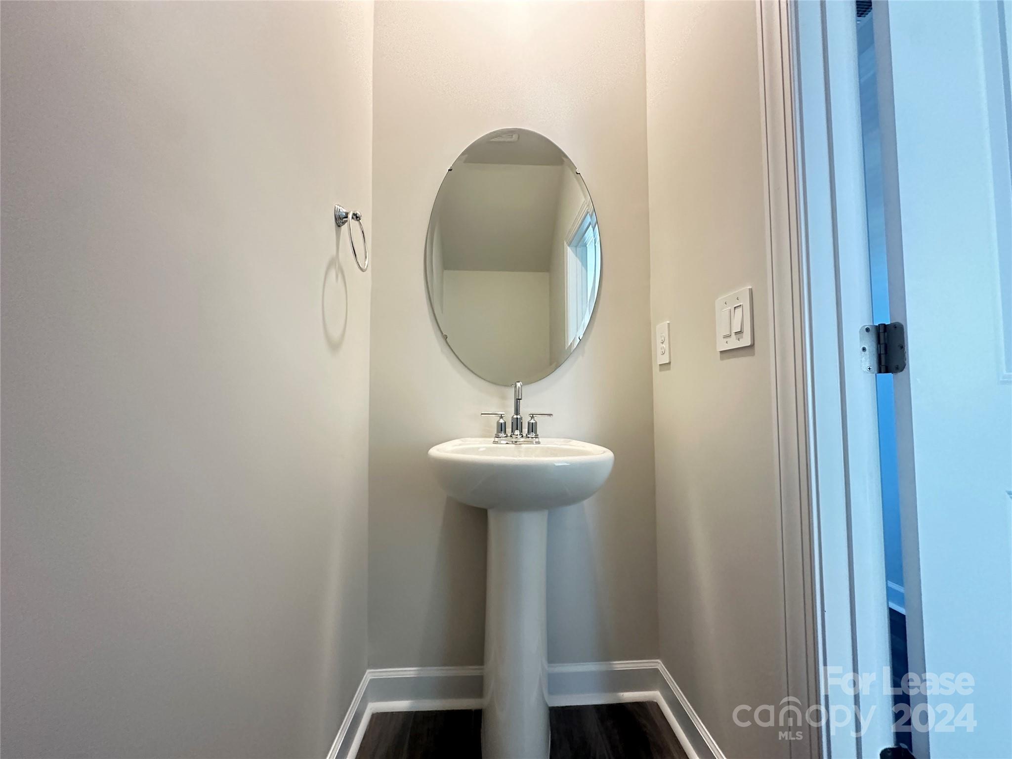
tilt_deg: +1.8
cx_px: 506
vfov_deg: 85.7
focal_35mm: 14
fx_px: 409
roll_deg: -0.1
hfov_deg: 102.1
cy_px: 380
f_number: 2.2
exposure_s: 1/60
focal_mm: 2.22
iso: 500
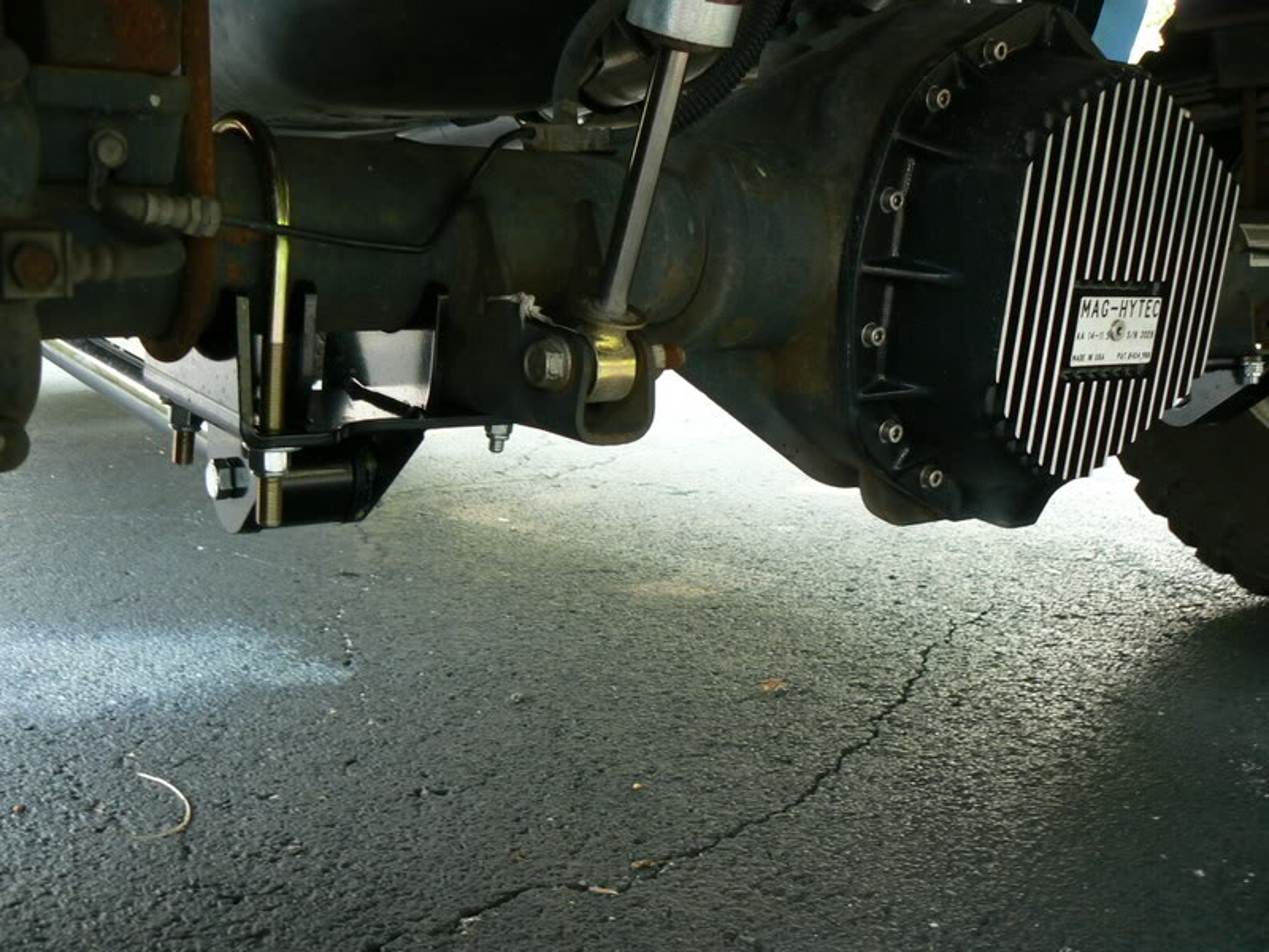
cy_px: 476
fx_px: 1320
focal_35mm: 36
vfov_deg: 39.7
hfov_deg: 51.4
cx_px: 634
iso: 80
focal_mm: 6
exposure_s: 1/20
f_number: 2.8
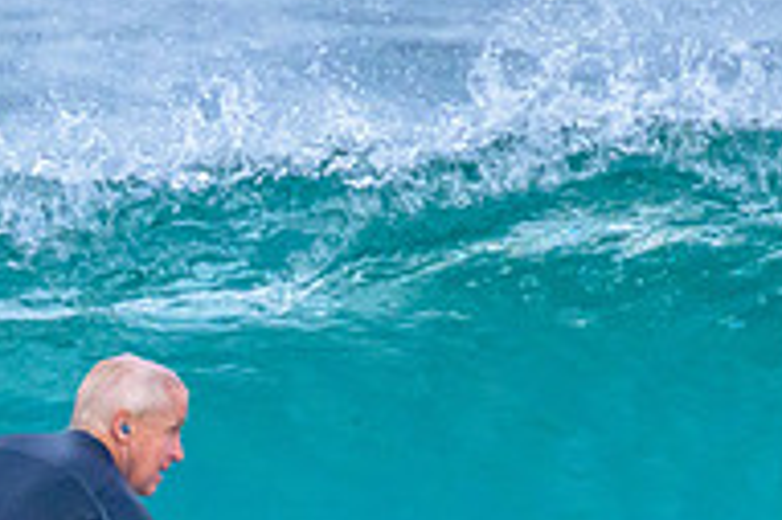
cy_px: 684
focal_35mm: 3344
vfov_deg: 0.4
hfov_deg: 0.6
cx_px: 426
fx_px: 72575
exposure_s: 1/2000
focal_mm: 800
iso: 2800
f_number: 11
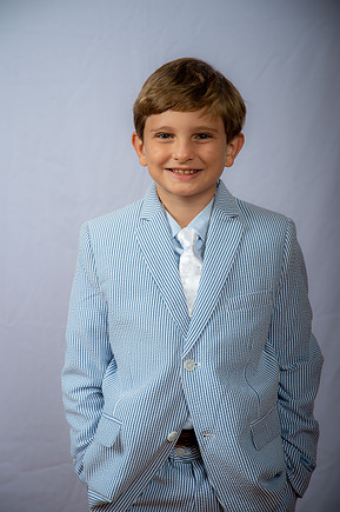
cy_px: 260
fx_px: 1250
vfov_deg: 23.1
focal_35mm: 88
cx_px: 168
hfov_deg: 15.5
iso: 250
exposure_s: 1/200
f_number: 6.3
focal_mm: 85
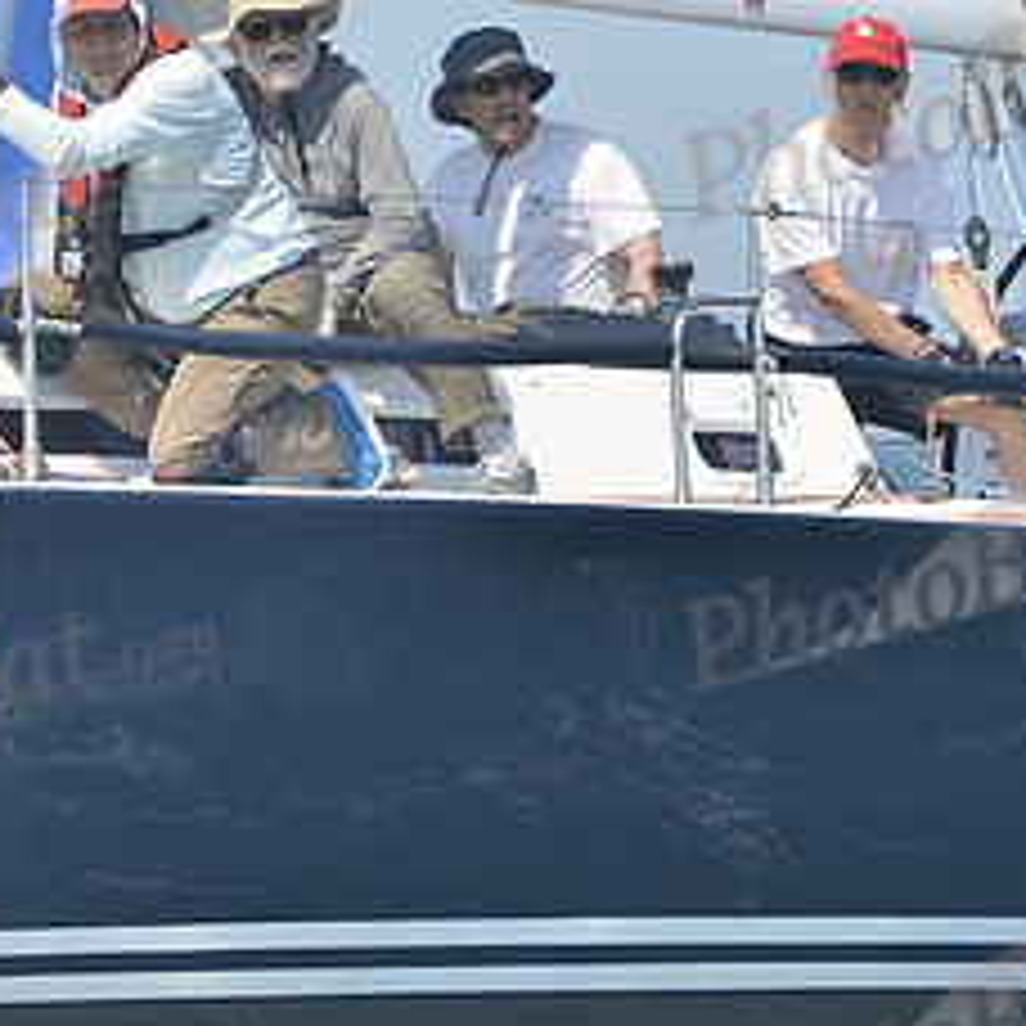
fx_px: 20321
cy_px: 403
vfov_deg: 2.9
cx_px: 454
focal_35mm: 606
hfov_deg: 2.9
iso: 280
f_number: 5.6
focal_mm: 280
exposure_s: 1/1000
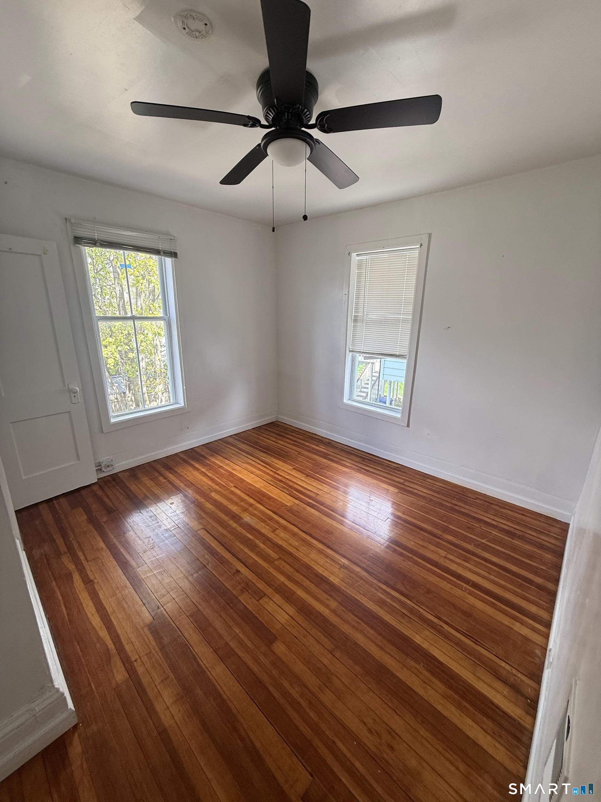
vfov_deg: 102.1
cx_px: 300
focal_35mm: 14
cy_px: 401
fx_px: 324
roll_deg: -2.0
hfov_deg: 85.7
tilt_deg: -14.9
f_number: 2.2
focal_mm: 2.22
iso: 80
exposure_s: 1/99
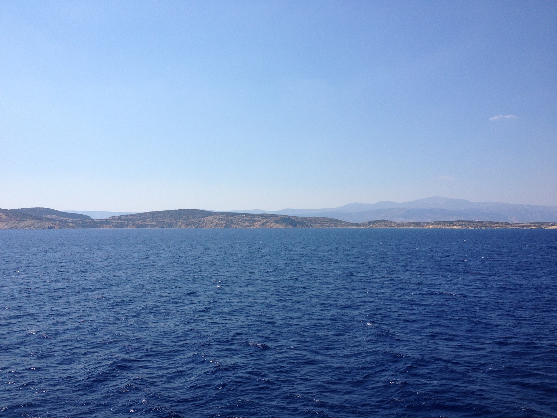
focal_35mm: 35
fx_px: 563
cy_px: 209
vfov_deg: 40.7
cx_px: 278
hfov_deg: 52.6
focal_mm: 4.28
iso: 50
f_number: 2.4
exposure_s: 1/2632
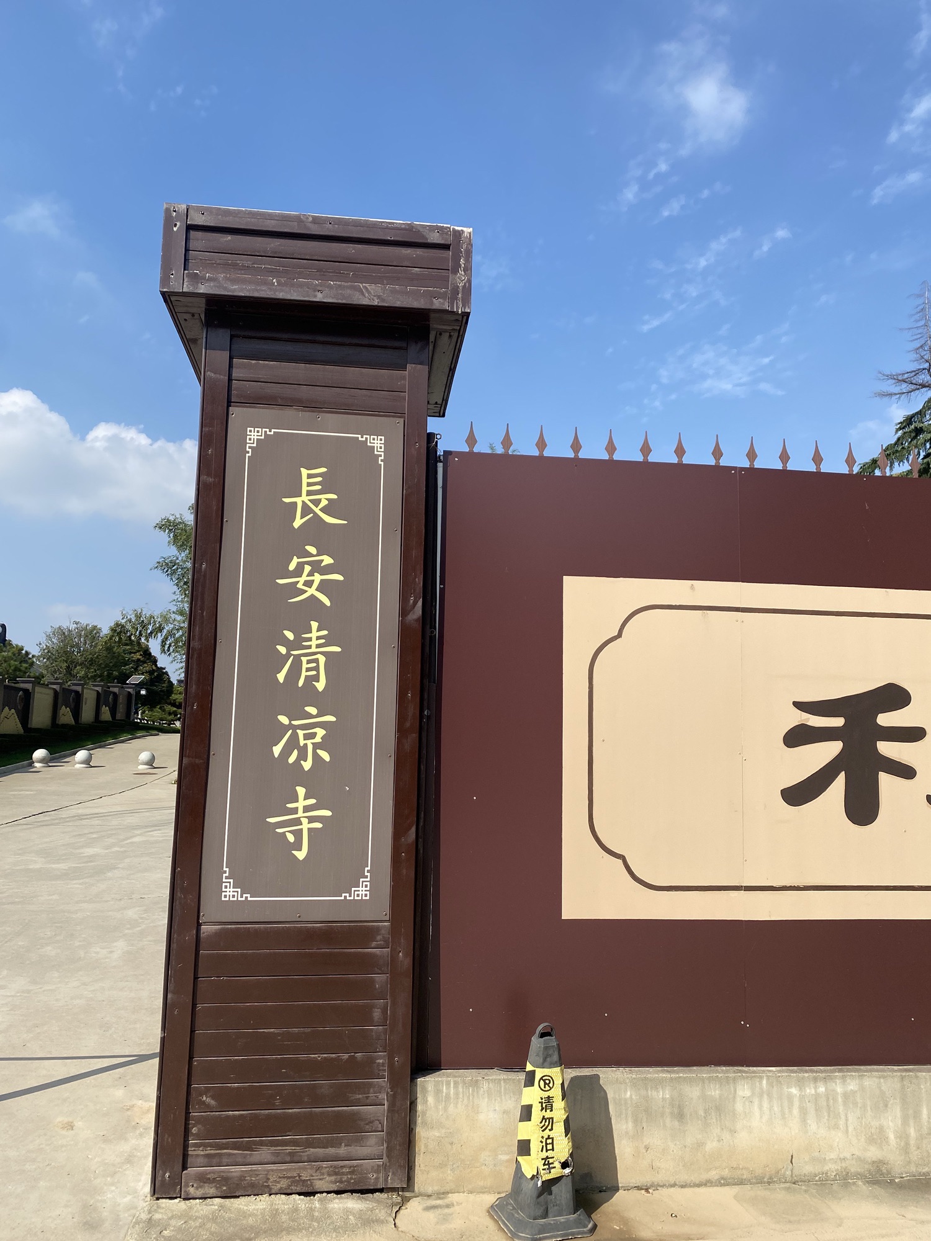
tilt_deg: +7.0
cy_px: 620
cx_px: 466
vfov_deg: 67.3
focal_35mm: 26
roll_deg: -1.9
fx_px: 932
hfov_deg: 53.1
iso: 32
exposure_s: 1/2890
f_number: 1.8
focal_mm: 4.25
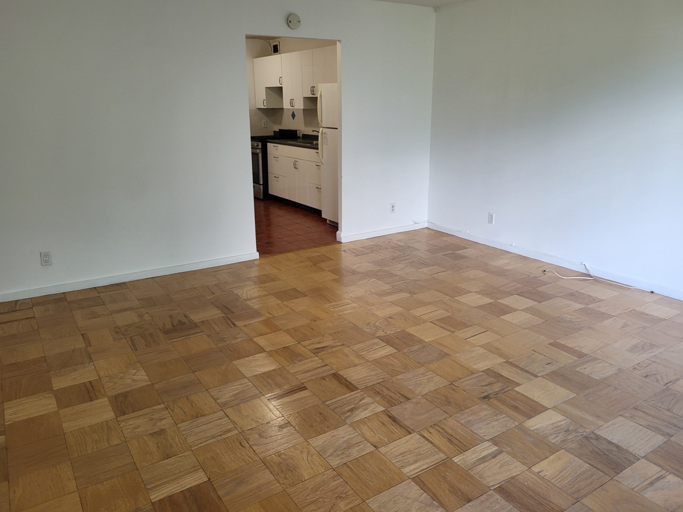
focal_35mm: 26
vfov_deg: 53.1
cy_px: 256
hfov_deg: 67.3
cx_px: 342
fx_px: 513
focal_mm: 5.4
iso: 200
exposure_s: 1/120
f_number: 1.8
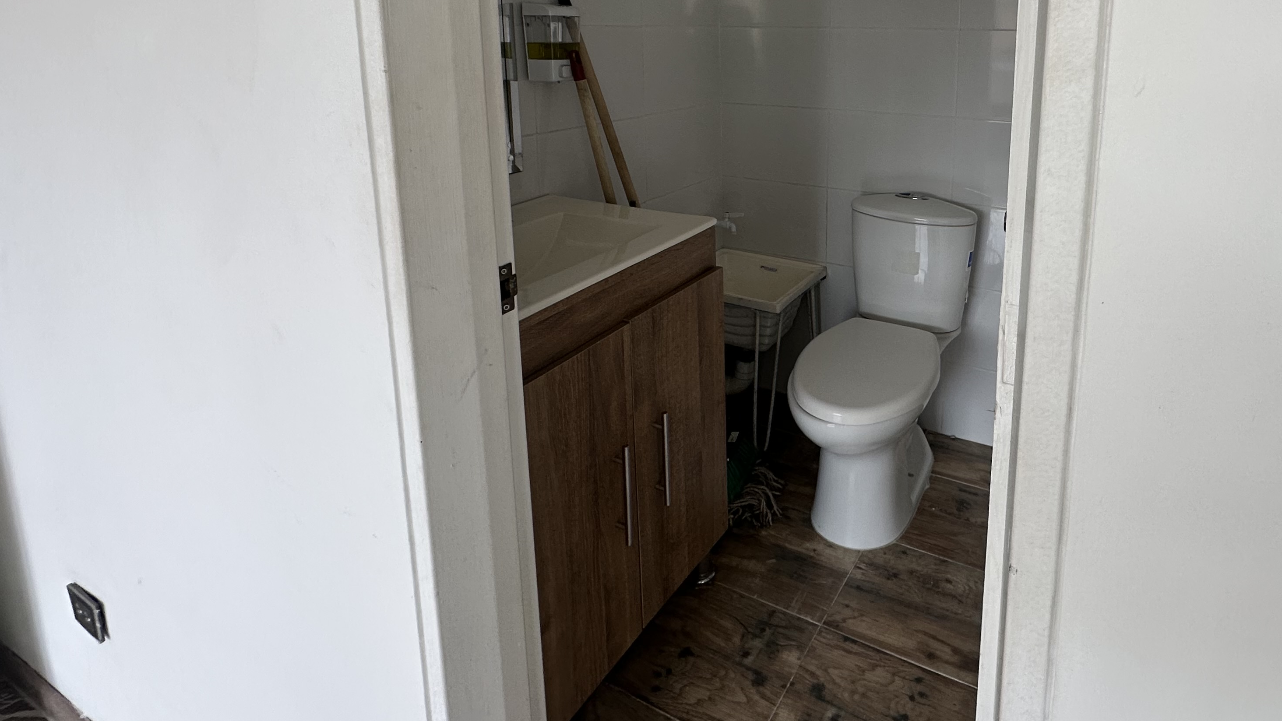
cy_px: 144
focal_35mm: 21
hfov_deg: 82.1
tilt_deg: -9.4
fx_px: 714
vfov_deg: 50.4
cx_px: 811
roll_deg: -0.5
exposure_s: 1/99
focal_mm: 2.22
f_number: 2.2
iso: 100
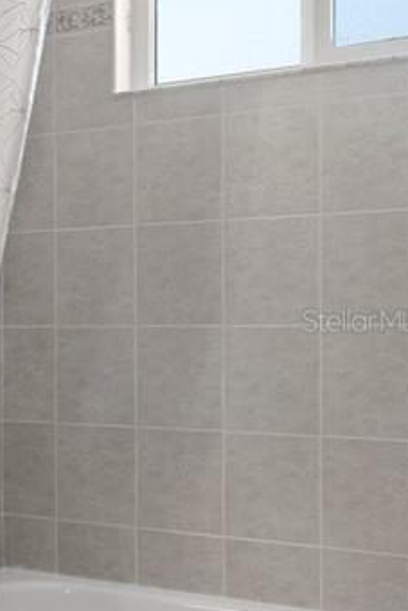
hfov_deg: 18.6
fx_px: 1019
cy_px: 320
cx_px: -284
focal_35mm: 60
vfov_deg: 33.4
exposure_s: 1
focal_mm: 17
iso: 400
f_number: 8
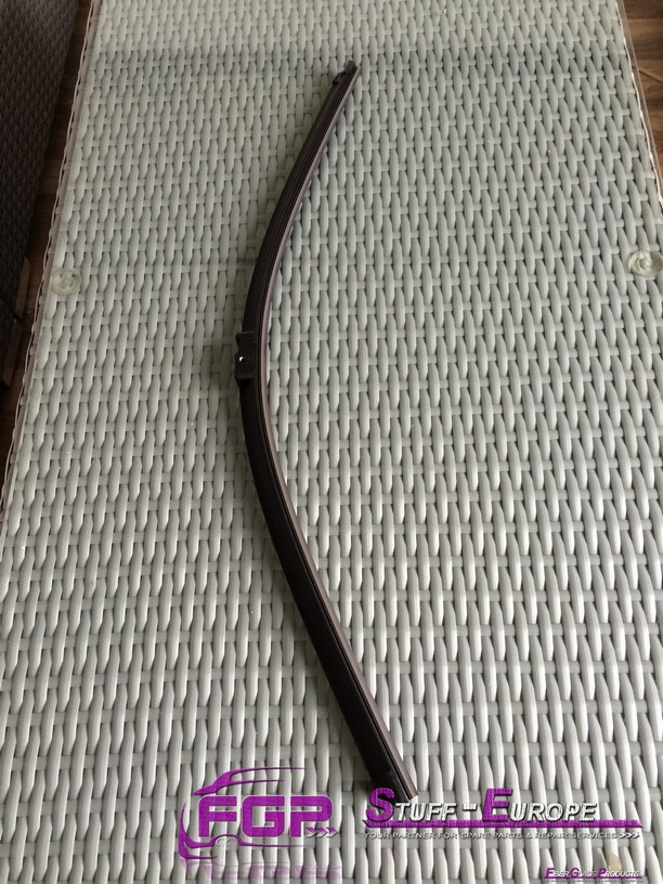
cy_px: 442
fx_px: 766
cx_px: 332
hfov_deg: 46.8
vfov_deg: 60.0
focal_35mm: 30
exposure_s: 1/30
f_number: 2.2
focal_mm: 4.12
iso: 40
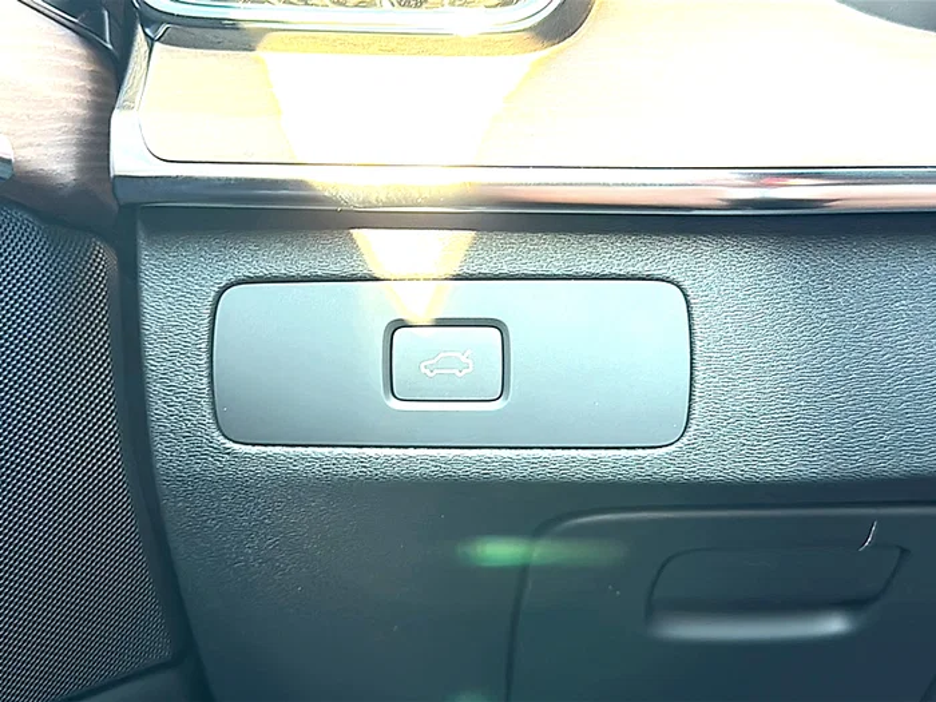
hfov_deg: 51.4
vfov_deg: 39.7
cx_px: 468
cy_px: 351
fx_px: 973
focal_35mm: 36
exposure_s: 1/100
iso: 125
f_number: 1.78
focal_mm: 6.86
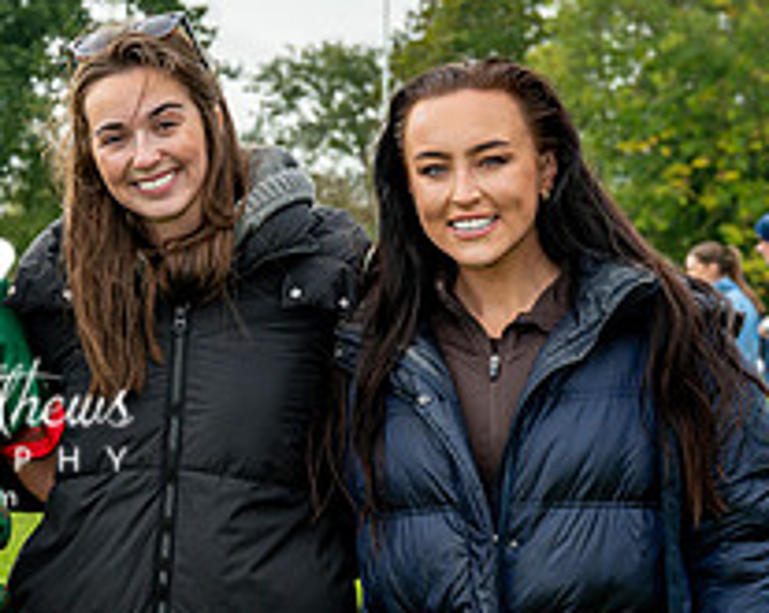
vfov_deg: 13.3
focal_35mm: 116
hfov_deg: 16.0
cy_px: 344
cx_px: -119
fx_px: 2636
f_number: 5
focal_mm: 44
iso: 100
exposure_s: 1/320
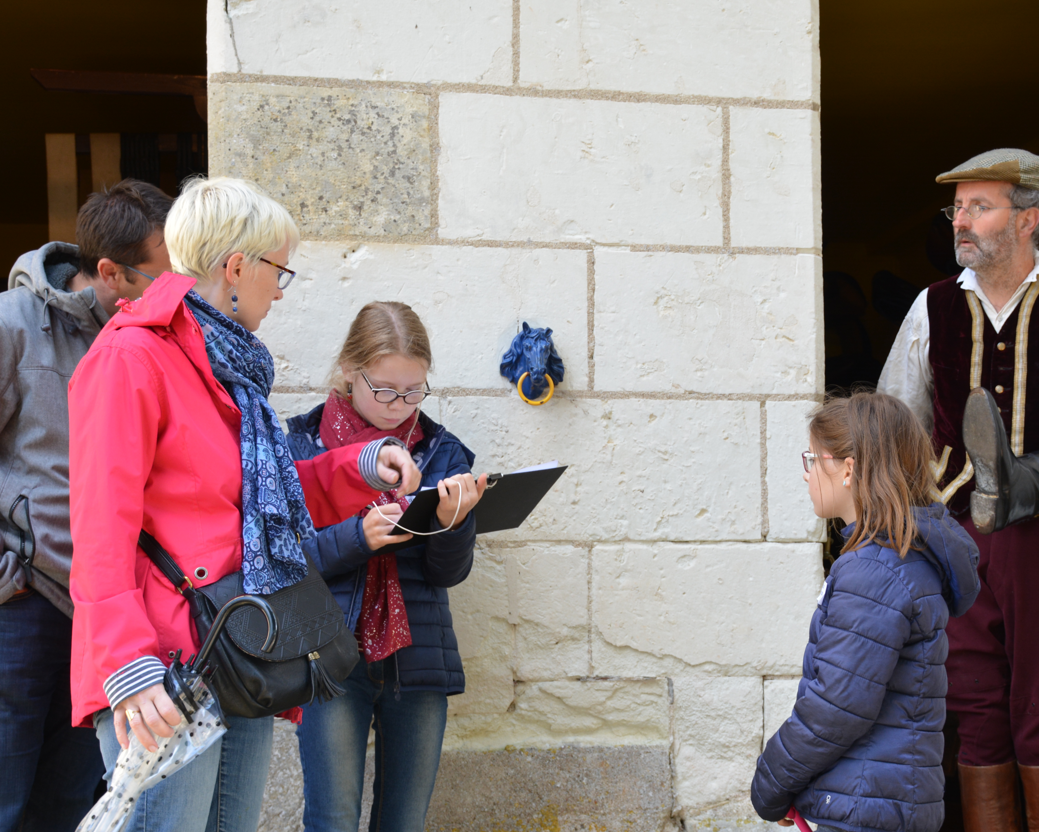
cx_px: 629
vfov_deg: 22.5
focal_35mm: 68
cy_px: 452
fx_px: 2091
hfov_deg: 27.8
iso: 220
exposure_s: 1/60
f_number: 5.6
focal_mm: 34
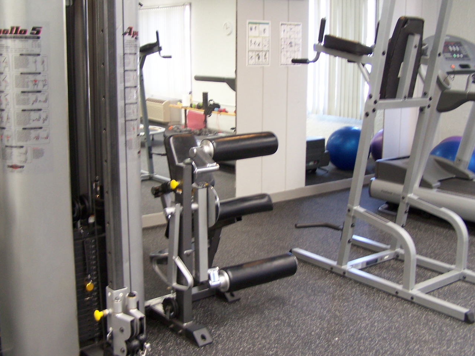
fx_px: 590
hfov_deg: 43.9
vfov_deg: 33.5
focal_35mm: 43
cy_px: 157
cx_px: 244
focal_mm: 6.3
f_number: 2.8
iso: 140
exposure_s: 1/15
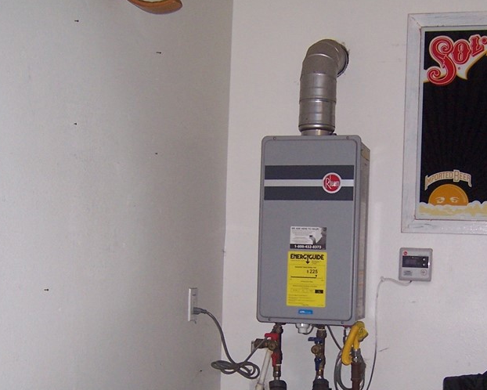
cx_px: 315
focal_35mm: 53
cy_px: 296
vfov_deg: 28.2
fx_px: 764
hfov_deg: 35.1
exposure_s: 1/60
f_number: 2.8
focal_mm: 5.5
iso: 140
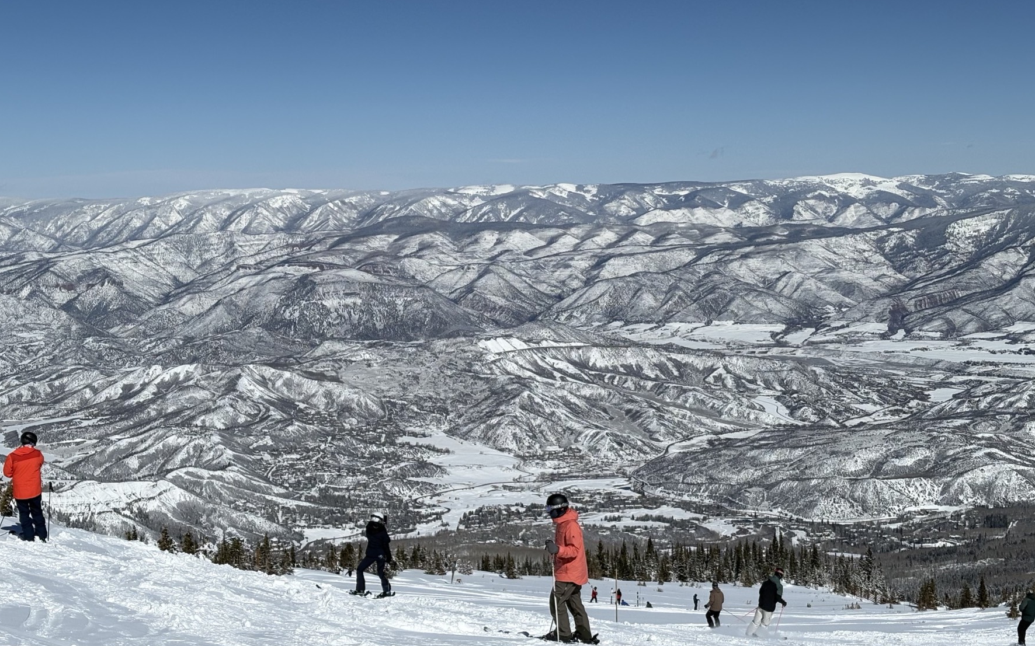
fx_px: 1579
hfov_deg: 36.3
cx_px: 510
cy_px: 260
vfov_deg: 23.1
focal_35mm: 56
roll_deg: +2.6
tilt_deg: -3.0
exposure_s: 1/10204
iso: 25
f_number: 1.6
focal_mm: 5.96
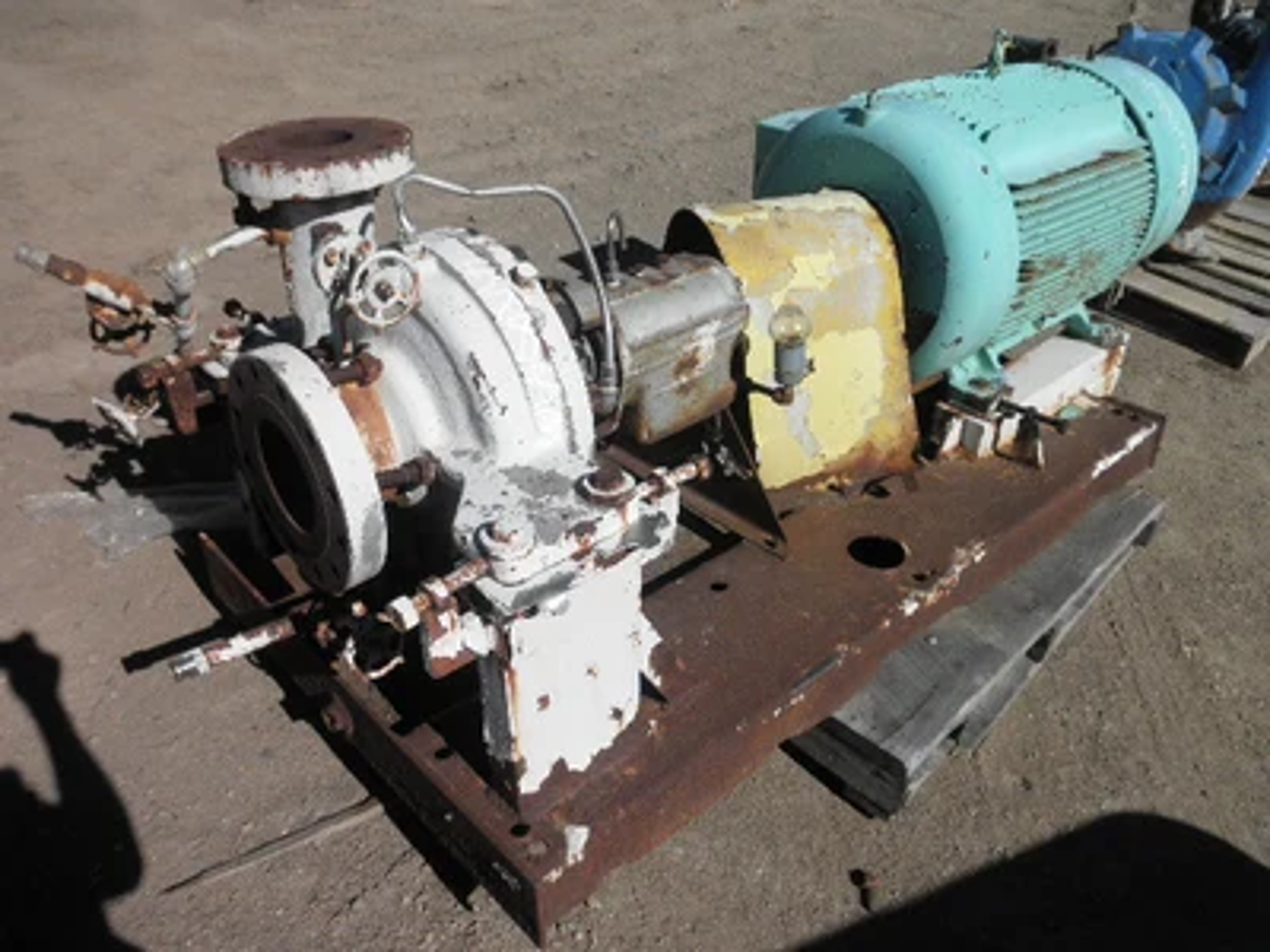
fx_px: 1027
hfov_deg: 63.4
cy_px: 476
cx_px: 635
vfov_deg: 49.7
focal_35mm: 28
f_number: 8.5
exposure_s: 1/250
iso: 64
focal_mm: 5
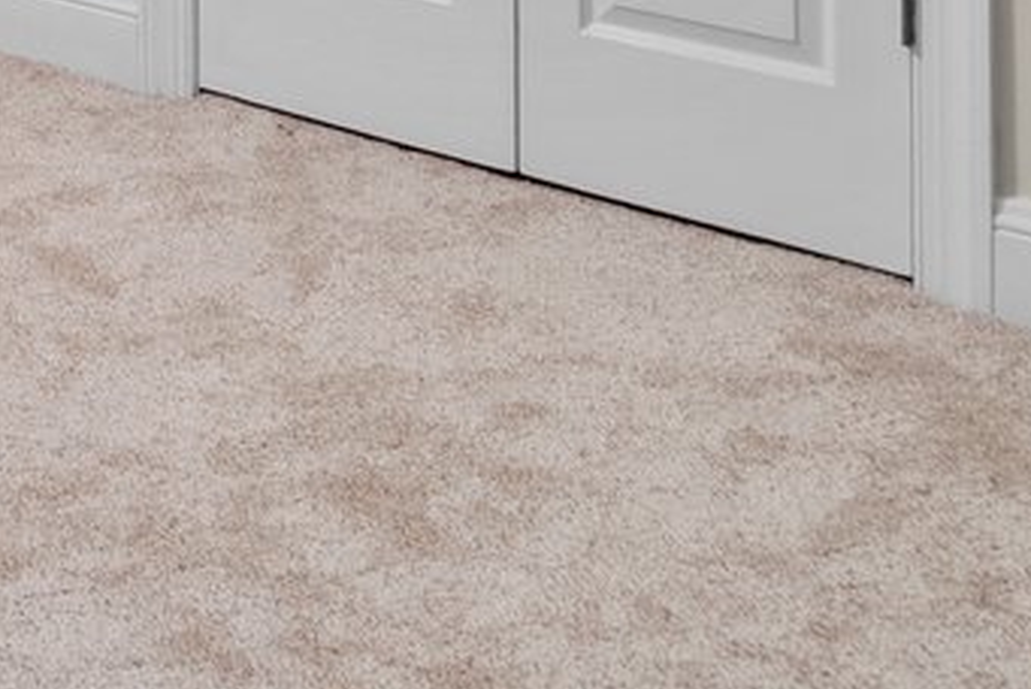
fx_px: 2408
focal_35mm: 84
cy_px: -969
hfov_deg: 20.5
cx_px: -544
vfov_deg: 12.6
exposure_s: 1/1.25
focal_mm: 14
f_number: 8
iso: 320
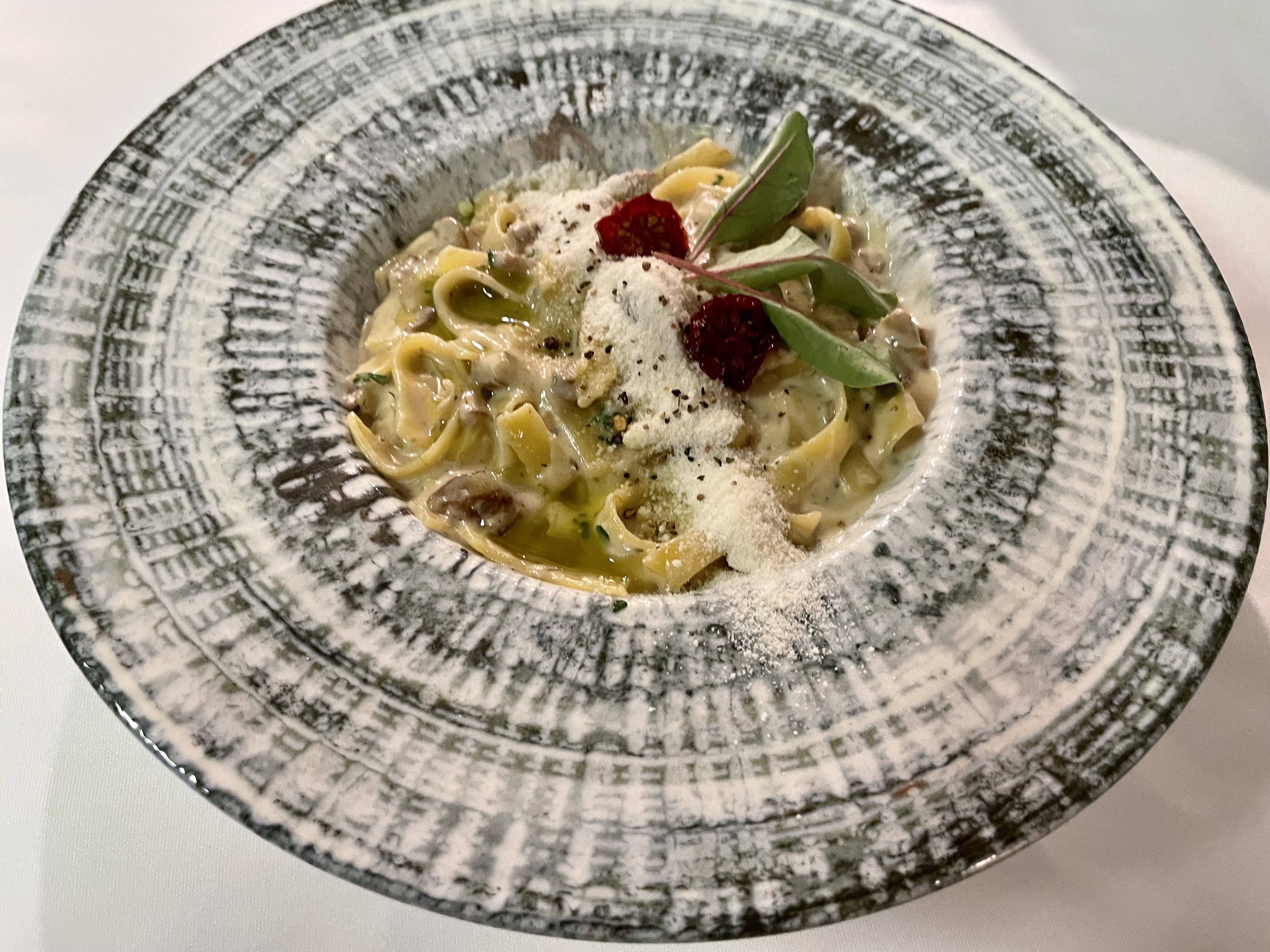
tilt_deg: -55.8
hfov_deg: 67.3
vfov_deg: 53.1
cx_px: 635
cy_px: 476
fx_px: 954
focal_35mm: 26
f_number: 1.6
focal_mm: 4.2
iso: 320
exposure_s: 1/50
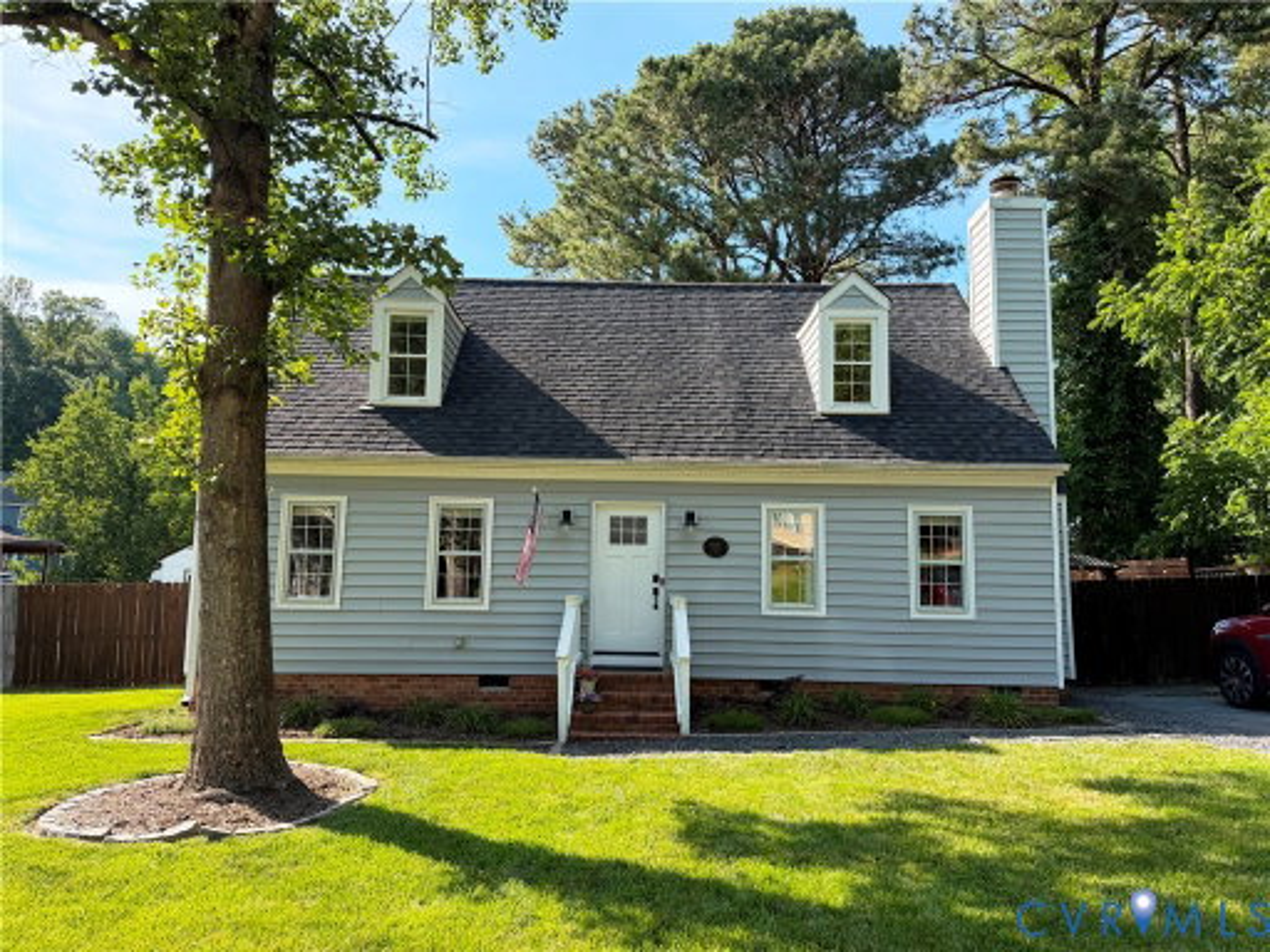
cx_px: 635
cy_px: 476
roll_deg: -0.9
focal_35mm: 24
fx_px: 881
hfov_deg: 71.6
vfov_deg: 56.8
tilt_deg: +7.1
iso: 100
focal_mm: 6.76
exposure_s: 1/1437
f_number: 1.78
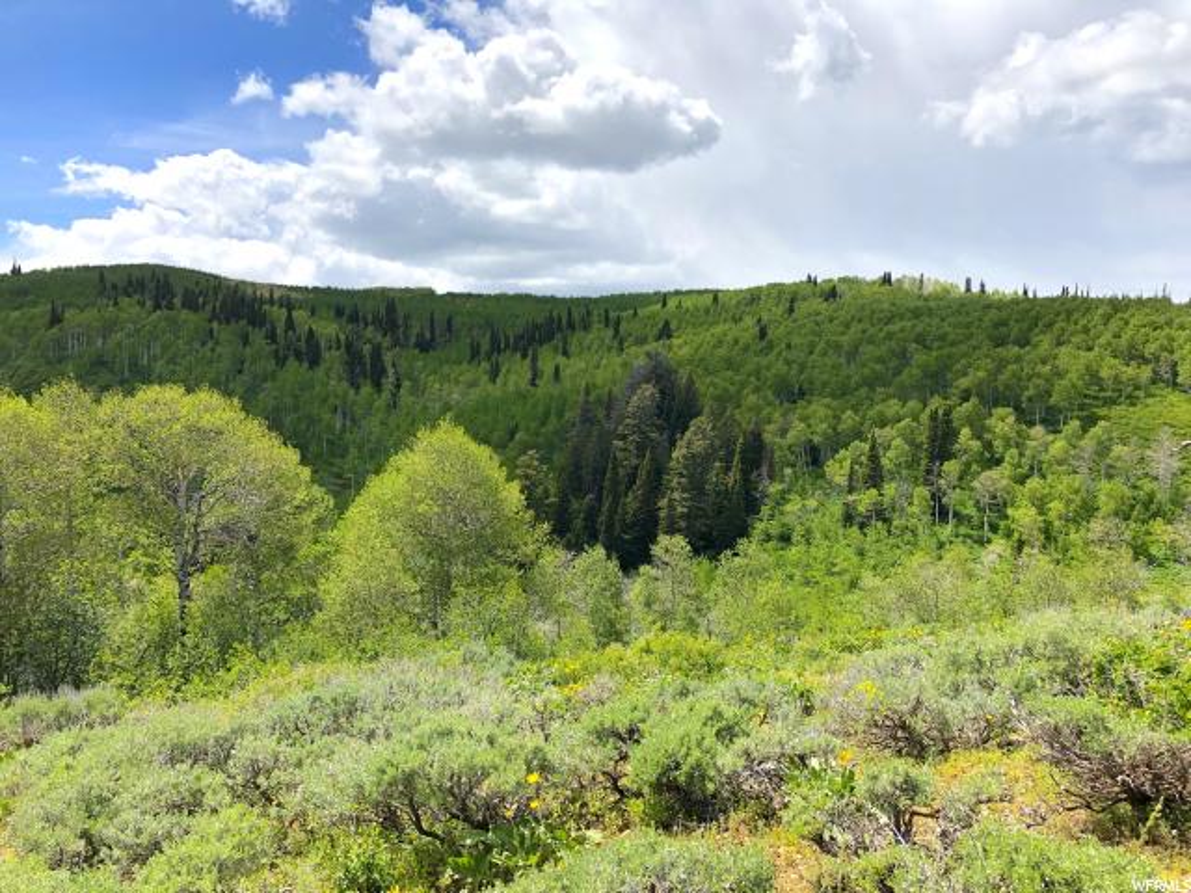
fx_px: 963
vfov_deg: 49.7
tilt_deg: -2.7
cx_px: 596
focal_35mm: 28
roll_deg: -1.7
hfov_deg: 63.4
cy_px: 446
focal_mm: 4
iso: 20
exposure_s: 1/2404
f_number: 1.8
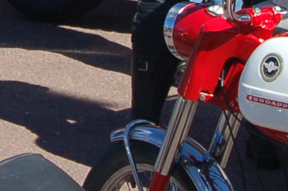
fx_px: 3164
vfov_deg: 3.4
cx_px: -193
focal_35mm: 396
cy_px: -275
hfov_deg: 5.2
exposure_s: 1/250
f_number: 9
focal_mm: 42
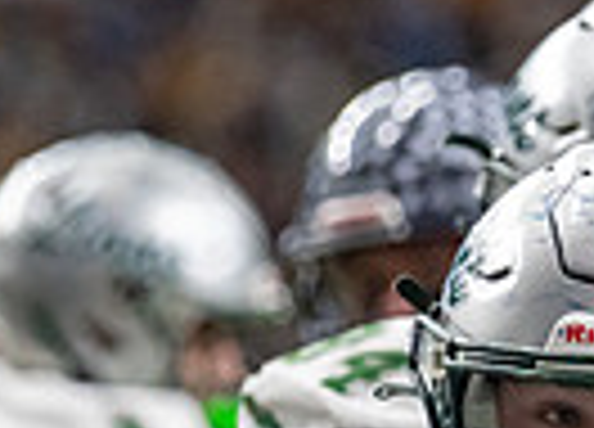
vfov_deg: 1.7
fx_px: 14816
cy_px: 632
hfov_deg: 2.3
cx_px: 818
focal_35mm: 876
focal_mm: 160
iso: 3200
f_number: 2.8
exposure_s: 1/1000
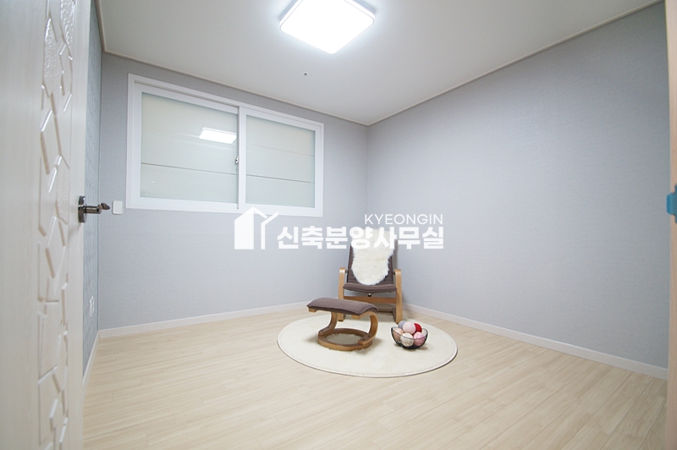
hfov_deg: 100.4
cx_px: 338
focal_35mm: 15
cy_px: 225
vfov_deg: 77.2
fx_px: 282
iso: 400
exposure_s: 1/25
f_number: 4
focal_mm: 10
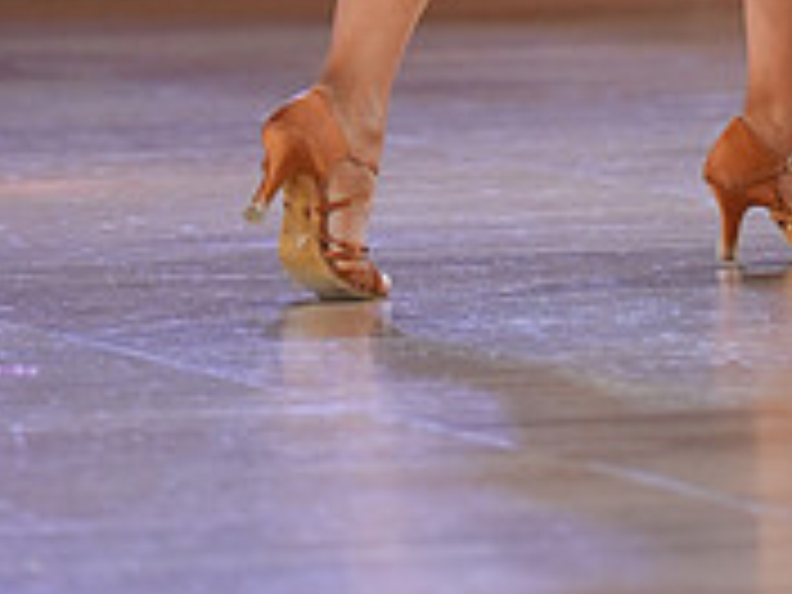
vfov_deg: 2.2
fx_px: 15421
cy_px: -630
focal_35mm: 674
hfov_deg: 2.9
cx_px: 830
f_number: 2
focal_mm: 142
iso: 1000
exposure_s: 1/500
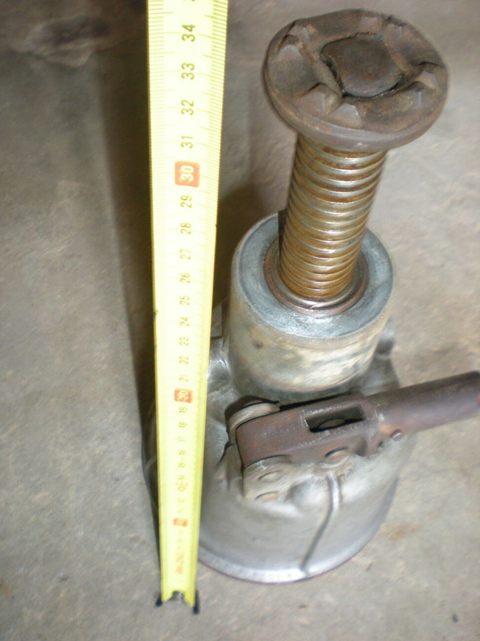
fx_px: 721
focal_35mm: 39
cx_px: 235
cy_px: 318
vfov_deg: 47.9
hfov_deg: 36.8
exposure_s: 1/18.3
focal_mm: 6.3
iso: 200
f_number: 3.1
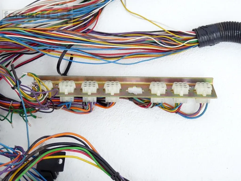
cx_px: 120
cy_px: 90
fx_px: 529
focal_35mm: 76
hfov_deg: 25.7
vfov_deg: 19.4
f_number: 3.2
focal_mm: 9.8
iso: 100
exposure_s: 1/100
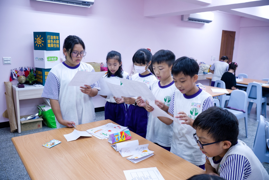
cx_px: 134
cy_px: 90
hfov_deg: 64.5
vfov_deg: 45.7
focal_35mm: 28
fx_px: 213
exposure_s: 1/125
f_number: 4
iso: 800
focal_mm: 19
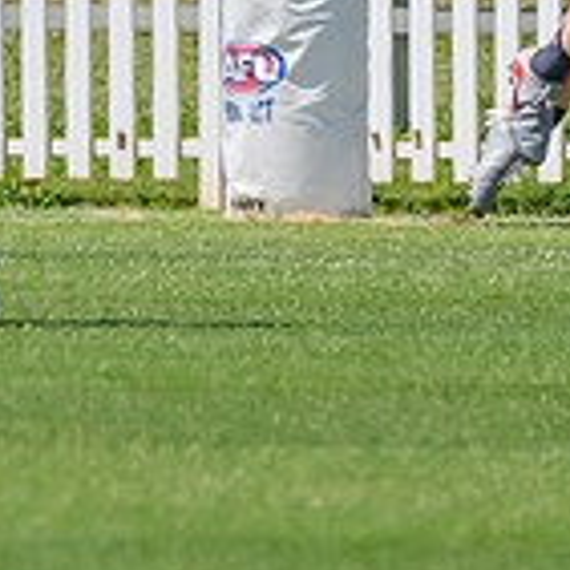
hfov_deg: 0.7
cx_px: 831
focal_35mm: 2596
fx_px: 48362
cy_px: -318
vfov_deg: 0.7
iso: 800
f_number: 8
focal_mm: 360
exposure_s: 1/2500
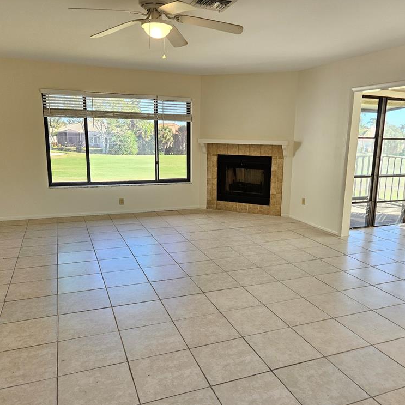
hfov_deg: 57.2
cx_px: 216
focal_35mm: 28
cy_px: 204
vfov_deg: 57.3
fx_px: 371
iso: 125
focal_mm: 5.4
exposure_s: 1/120
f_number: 1.8
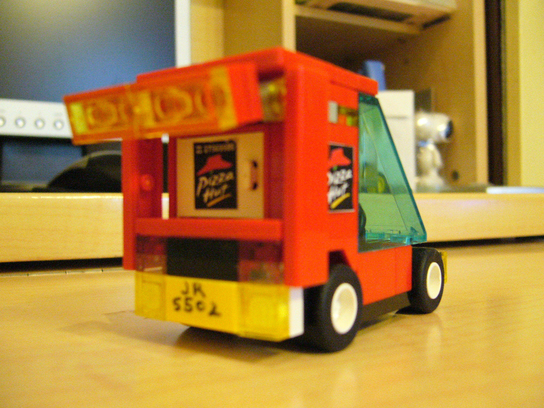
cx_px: 272
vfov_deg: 40.7
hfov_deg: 52.6
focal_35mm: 35
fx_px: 550
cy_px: 204
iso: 400
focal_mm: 5.8
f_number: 2.8
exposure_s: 1/10
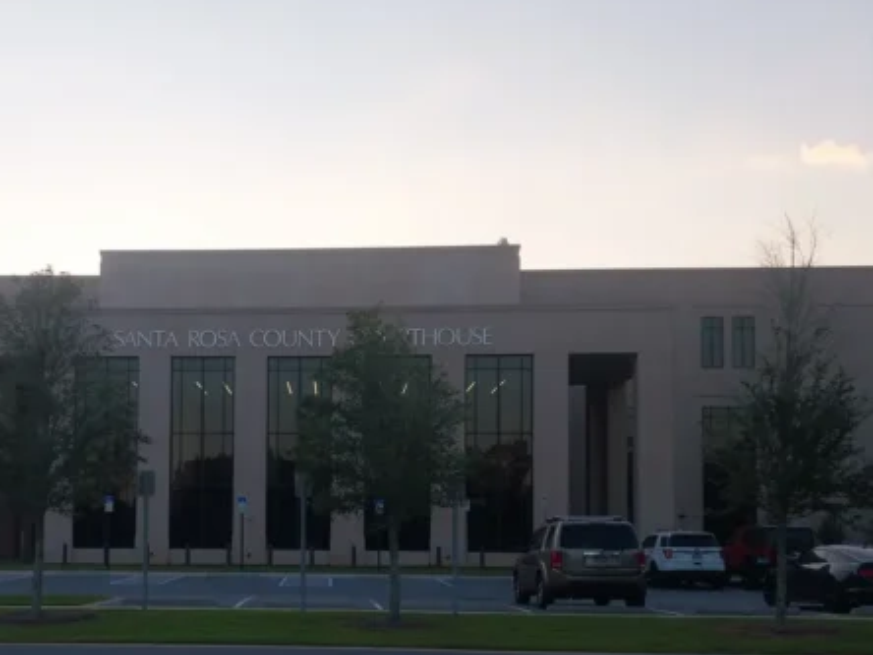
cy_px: 460
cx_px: 252
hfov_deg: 41.2
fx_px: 1135
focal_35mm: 45
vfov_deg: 31.8
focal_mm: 4
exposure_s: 1/202
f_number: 1.8
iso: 20
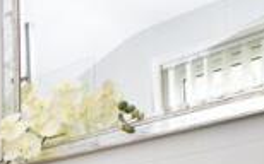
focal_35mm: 65
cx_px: -259
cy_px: 315
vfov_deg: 16.1
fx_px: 467
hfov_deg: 19.2
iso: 320
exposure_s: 1/30
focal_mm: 10
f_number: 10
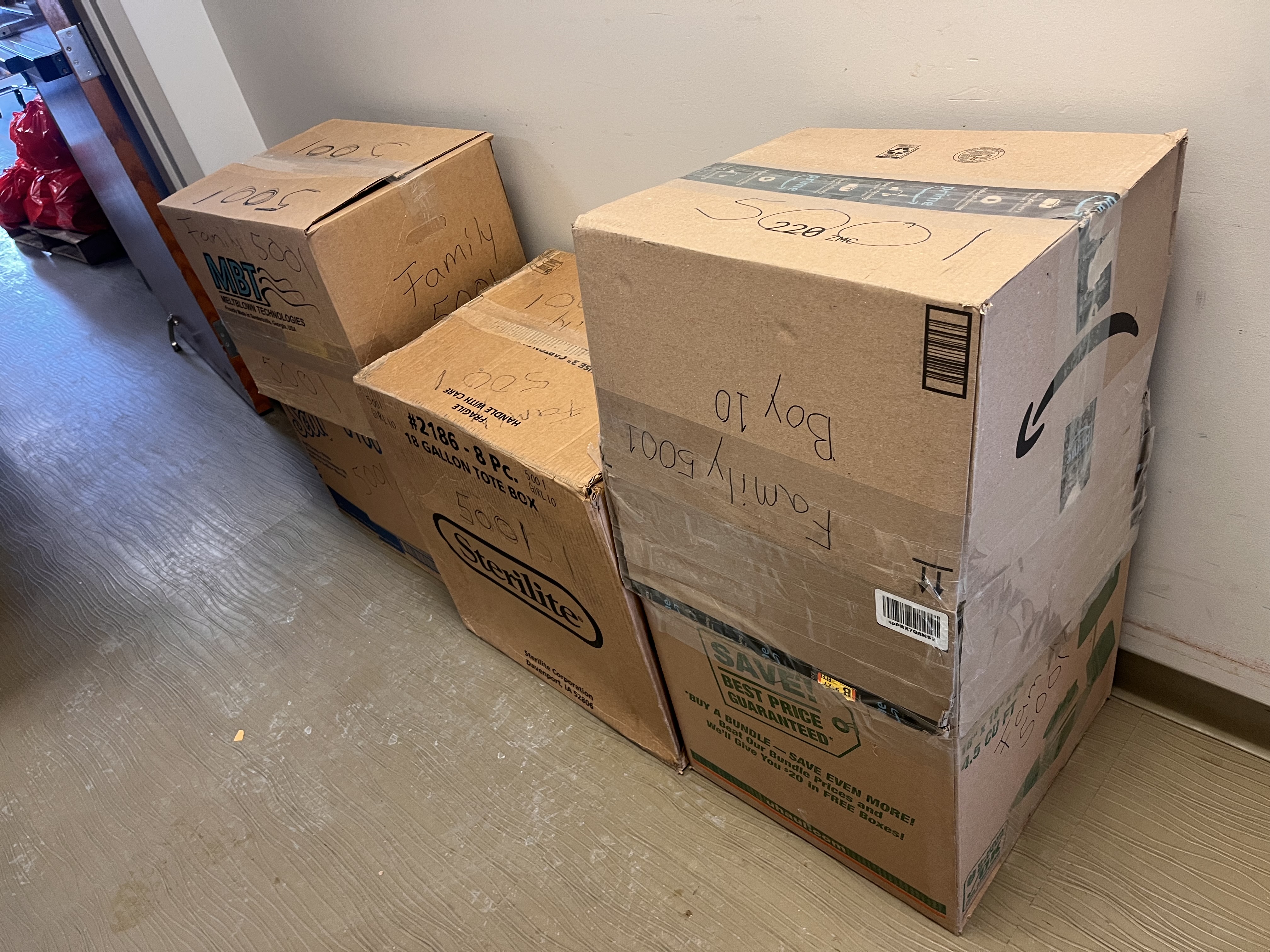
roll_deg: +15.6
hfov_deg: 67.3
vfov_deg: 53.1
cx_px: 635
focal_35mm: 26
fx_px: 954
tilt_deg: -35.1
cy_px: 476
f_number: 1.6
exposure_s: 1/60
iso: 125
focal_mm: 5.1
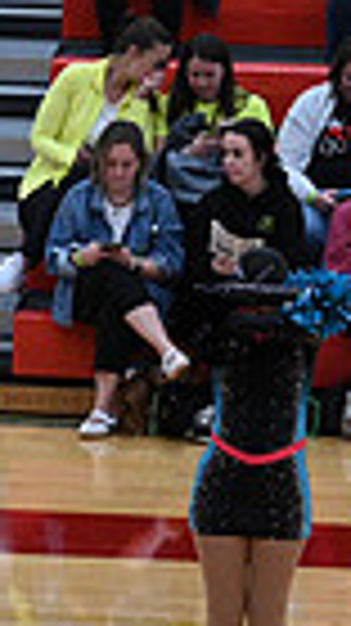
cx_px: -724
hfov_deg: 2.8
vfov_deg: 5.0
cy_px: 502
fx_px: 7177
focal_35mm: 433
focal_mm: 99
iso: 4000
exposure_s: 1/400
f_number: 4
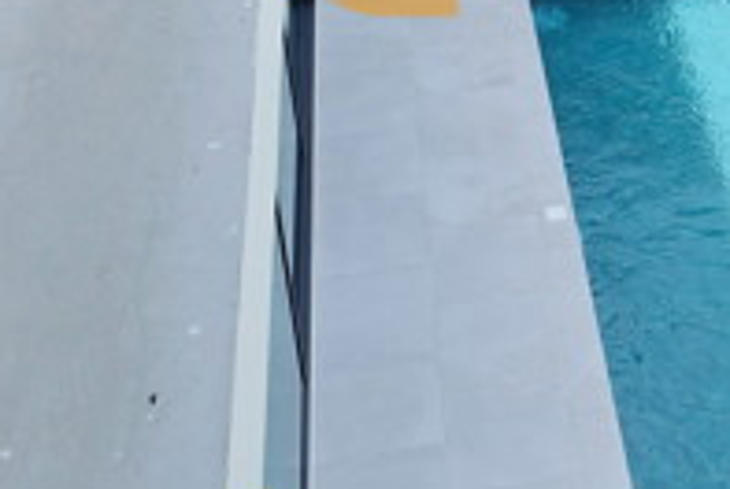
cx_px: 726
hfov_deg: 26.2
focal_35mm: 73
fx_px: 1482
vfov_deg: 17.9
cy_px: -82
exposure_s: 1/420
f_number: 9
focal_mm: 16
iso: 400
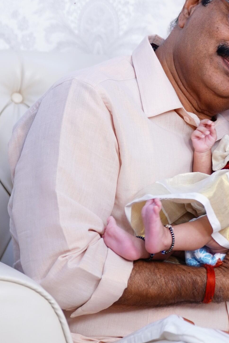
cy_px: 71
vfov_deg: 8.6
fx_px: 2280
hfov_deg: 5.7
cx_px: 194
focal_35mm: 239
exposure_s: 1/125
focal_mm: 90
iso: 500
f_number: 2.8
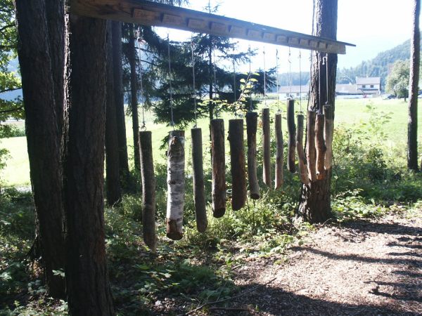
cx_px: 211
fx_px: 427
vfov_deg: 40.7
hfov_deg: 52.6
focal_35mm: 35
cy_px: 158
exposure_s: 1/125
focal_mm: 7.18
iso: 64
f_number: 3
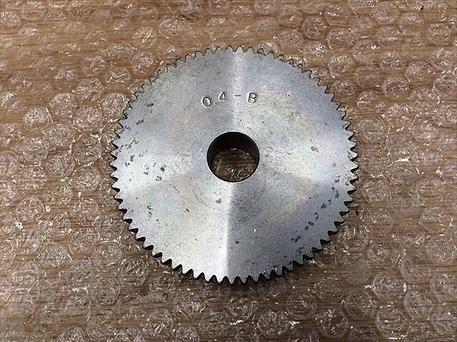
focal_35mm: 29
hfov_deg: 61.7
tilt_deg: -76.8
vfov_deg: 48.2
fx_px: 383
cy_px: 171
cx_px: 228
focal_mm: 4.15
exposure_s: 1/30
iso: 40
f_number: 2.2
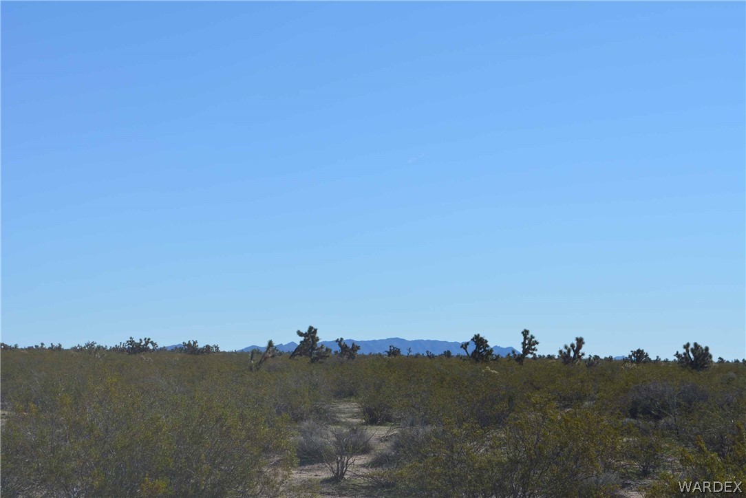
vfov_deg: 16.6
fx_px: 1710
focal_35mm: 82
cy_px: 249
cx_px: 373
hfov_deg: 24.6
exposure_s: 1/400
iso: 100
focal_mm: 55
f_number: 9
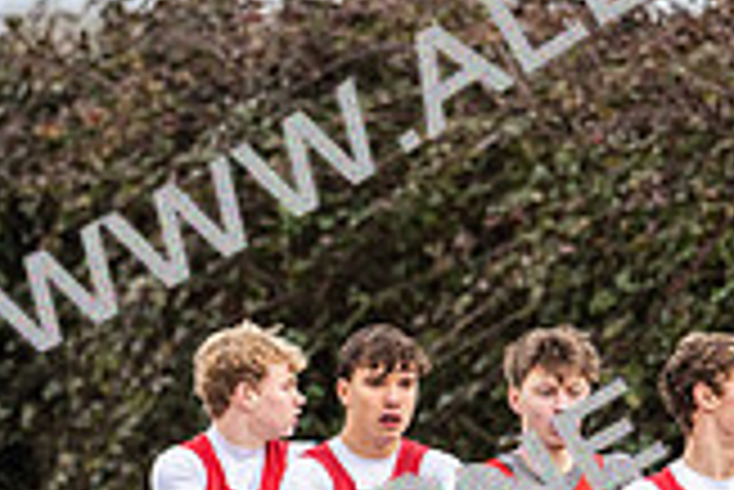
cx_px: 531
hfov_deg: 1.4
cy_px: 366
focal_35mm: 1422
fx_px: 29018
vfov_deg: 1.0
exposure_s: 1/1600
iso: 560
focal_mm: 400
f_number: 4.5
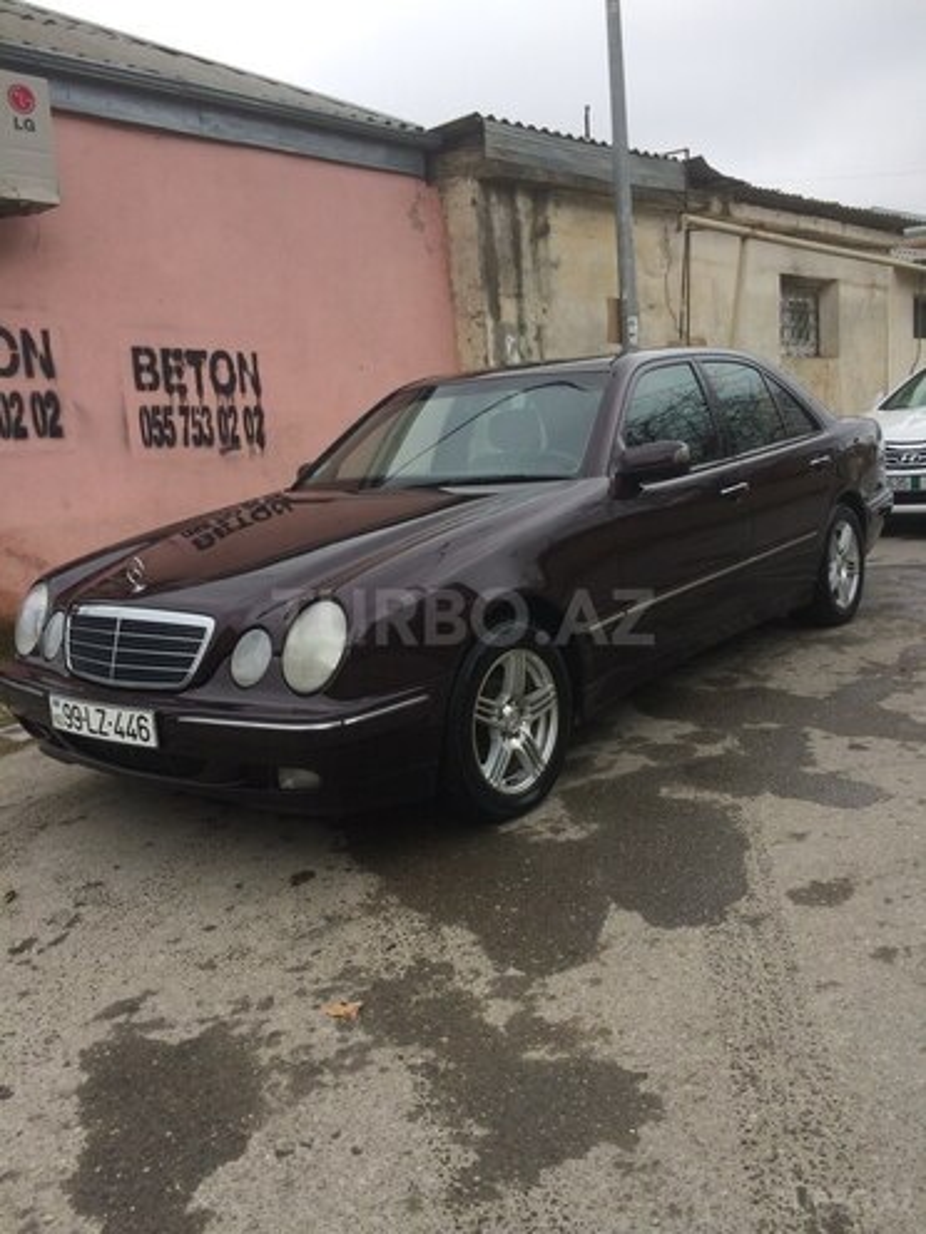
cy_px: 617
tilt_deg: -12.0
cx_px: 463
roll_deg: +5.0
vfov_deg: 61.7
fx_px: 1034
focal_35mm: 29
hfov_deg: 48.2
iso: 32
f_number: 2.2
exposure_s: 1/366
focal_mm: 4.15
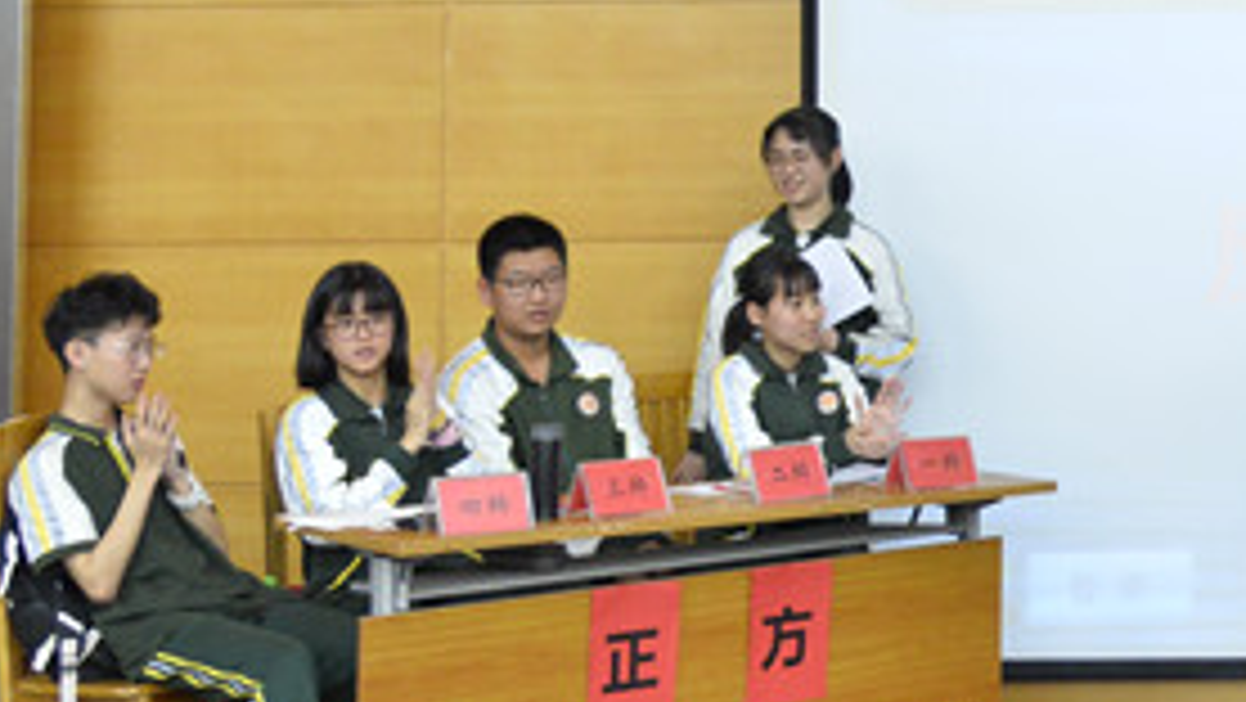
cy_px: -184
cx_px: 1570
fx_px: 3371
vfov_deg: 11.6
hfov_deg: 19.5
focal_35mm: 102
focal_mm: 30
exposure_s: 1/50
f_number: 4.5
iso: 2000
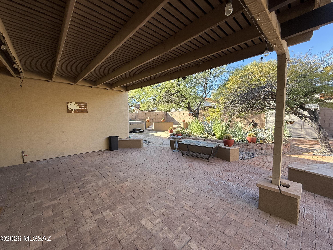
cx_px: 166
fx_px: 135
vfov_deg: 85.7
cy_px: 125
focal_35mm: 14
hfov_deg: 102.1
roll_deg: +0.4
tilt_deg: -2.4
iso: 50
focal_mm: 2.22
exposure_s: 1/273
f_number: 2.2
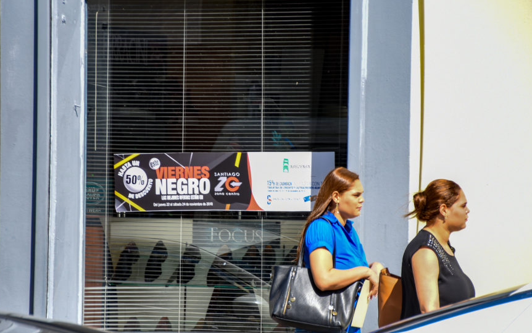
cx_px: 233
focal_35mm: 191
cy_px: 191
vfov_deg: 6.9
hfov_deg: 11.0
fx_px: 2764
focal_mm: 105
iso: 160
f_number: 5.6
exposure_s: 1/320
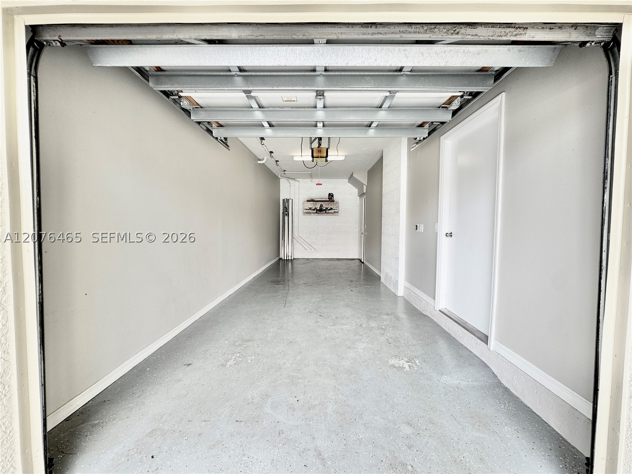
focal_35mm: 14
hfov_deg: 102.1
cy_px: 237
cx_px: 316
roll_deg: -1.2
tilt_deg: -3.3
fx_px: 256
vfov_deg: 85.7
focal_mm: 2.22
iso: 50
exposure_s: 1/99
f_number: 2.2
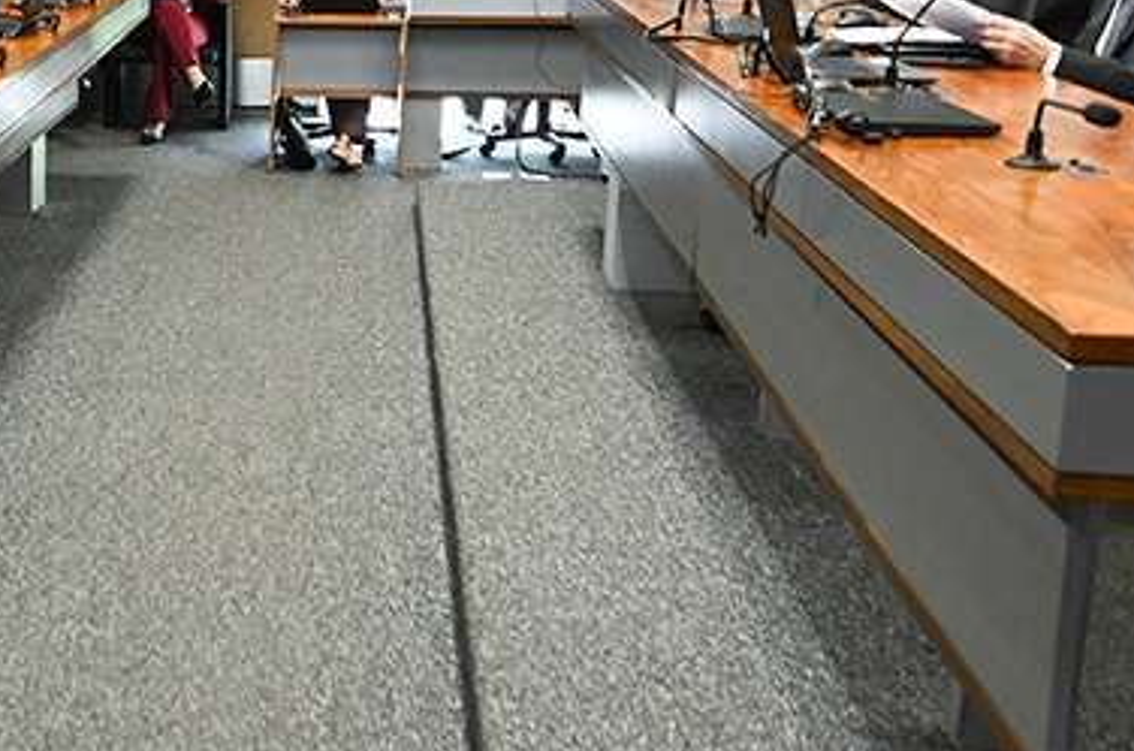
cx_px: 115
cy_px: 196
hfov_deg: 51.9
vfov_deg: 39.9
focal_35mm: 32
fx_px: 1006
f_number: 2.8
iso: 1600
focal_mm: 14
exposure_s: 1/250
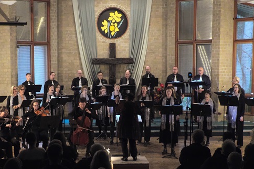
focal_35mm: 67
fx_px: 472
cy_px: 115
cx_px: 84
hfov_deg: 29.9
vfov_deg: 20.2
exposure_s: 1/100
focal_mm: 24.3
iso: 12800
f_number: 5.6
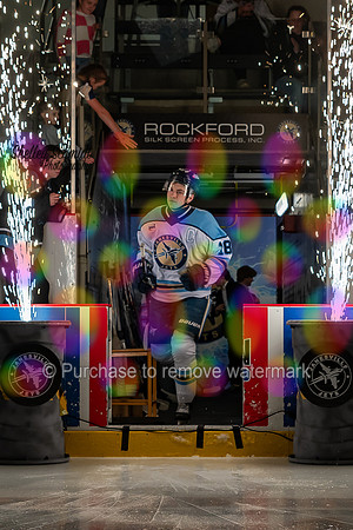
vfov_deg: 22.0
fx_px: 1359
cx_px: 182
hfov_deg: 14.8
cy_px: 293
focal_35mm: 92
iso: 400
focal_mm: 32
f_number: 3.5
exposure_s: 1/200
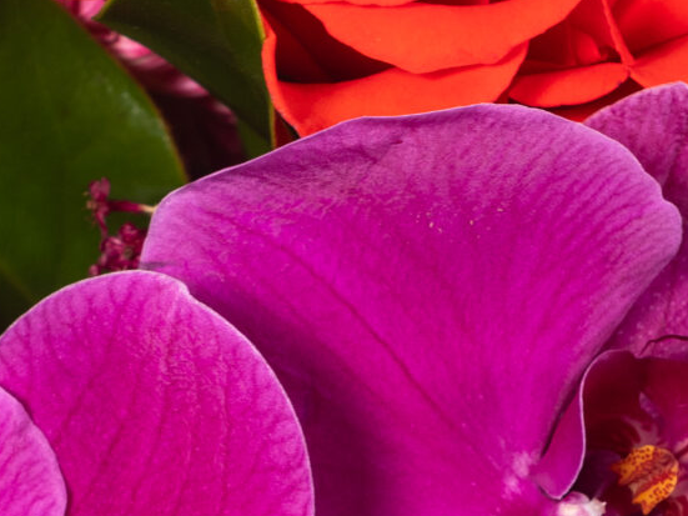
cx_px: 265
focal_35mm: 277
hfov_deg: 7.2
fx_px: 5504
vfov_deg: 5.4
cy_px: 533
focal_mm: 62
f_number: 7.1
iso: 250
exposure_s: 1/200
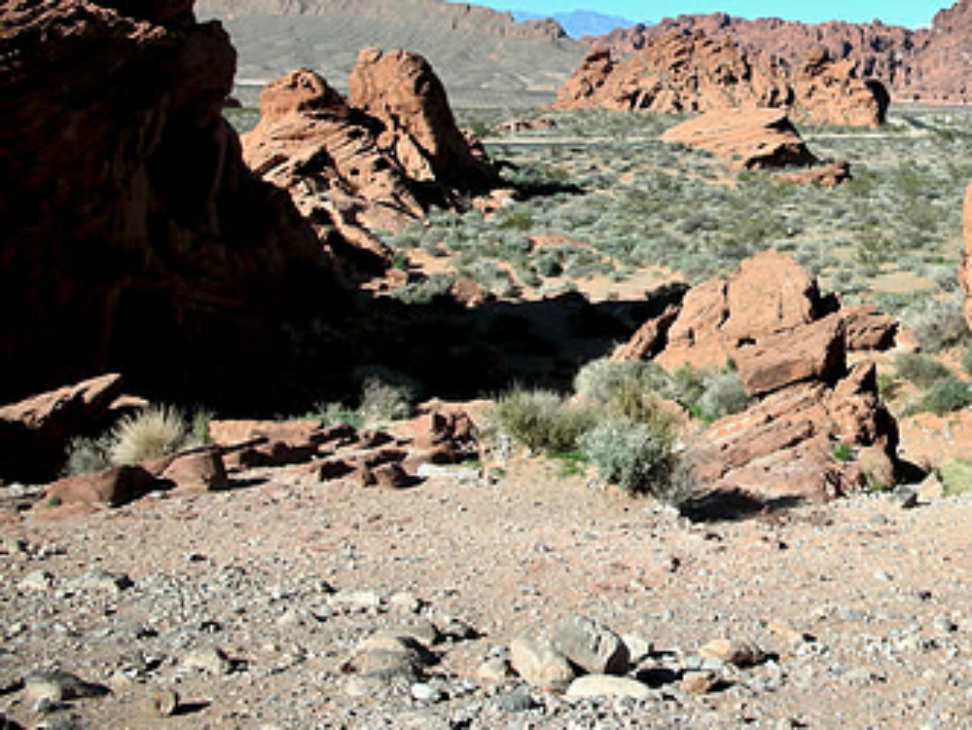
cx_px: 838
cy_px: 182
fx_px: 1713
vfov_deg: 23.8
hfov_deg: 30.5
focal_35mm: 61
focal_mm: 5.8
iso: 50
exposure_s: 1/109
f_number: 8.5
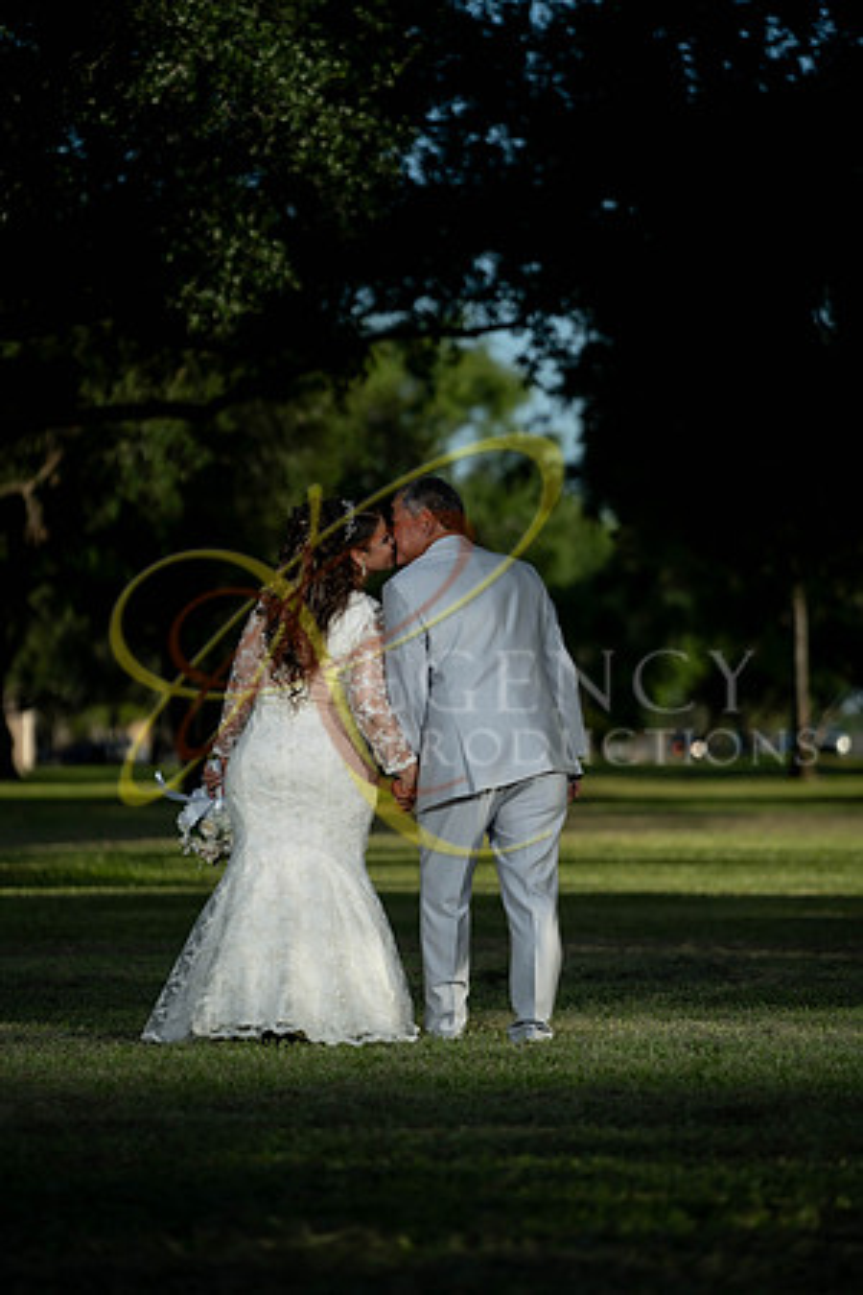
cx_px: 432
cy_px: 648
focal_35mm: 150
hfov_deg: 9.1
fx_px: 5393
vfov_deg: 13.7
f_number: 2.8
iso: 320
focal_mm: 150
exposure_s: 1/4000
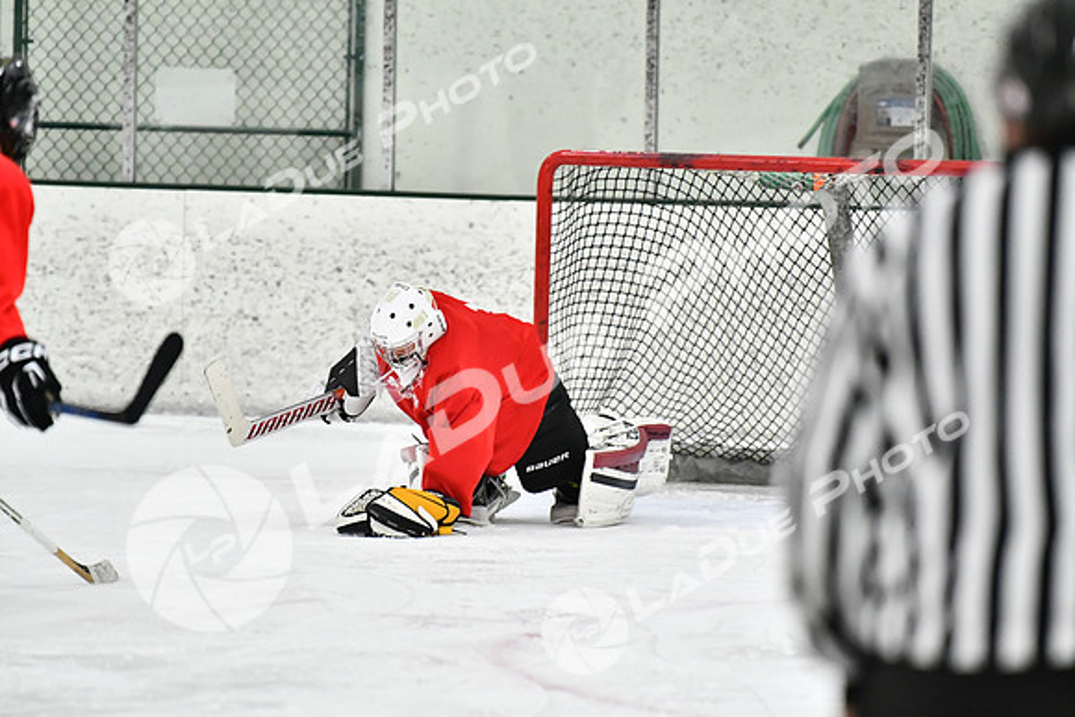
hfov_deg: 7.2
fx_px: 8512
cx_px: 538
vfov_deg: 4.8
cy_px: 358
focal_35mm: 285
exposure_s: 1/1250
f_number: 2.8
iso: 5000
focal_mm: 190
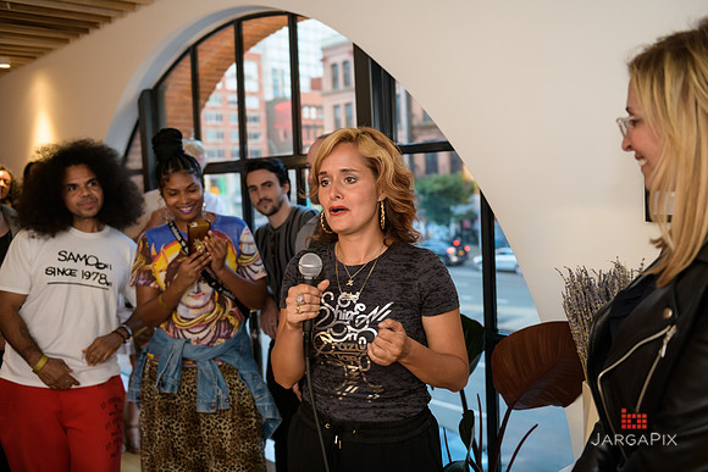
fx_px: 708
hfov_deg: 53.1
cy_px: 236
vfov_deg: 36.9
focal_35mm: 36
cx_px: 354
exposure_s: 1/125
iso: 800
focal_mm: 36
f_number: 3.2
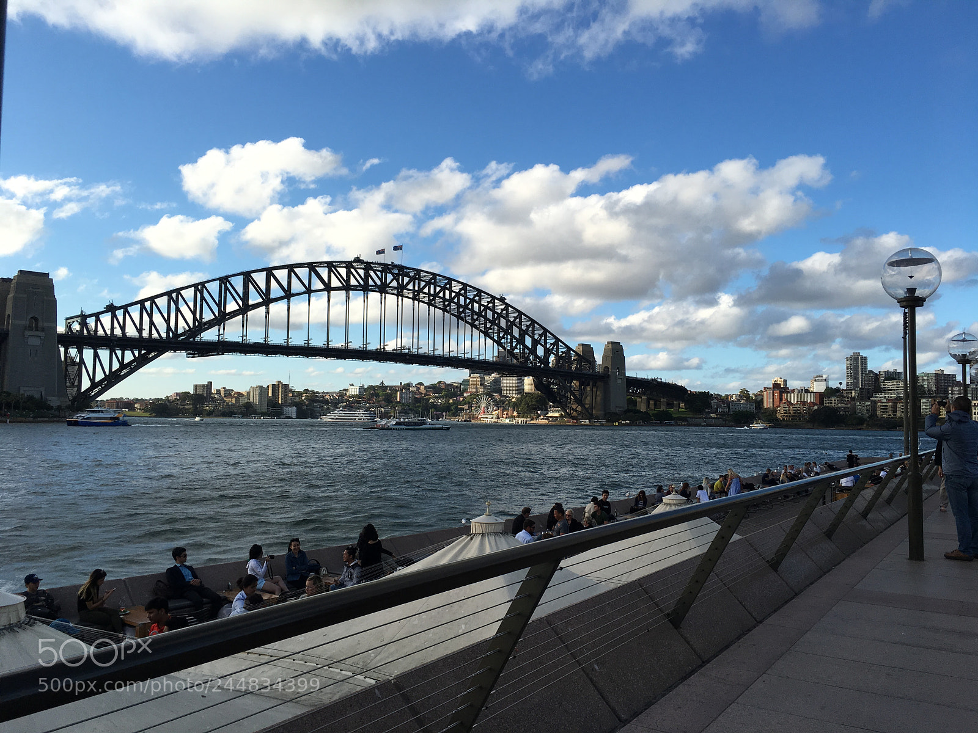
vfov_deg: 48.2
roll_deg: -1.1
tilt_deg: +3.8
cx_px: 489
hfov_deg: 61.7
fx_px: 819
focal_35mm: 29
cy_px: 366
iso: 25
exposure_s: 1/1326
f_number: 2.2
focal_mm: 4.15
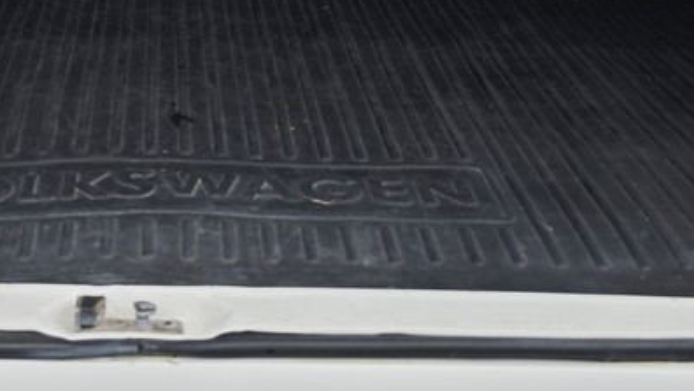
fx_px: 1325
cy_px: -188
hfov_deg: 28.8
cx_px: 152
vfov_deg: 15.5
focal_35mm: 72
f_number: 2
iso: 64
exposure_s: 1/120
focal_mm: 8.72
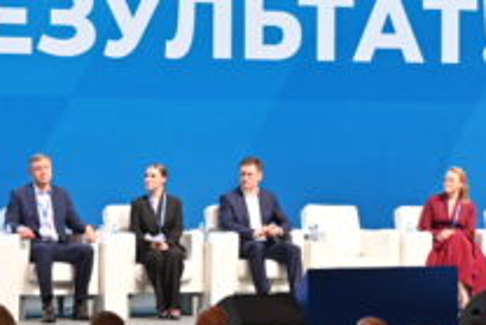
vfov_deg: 6.4
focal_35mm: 215
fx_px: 2904
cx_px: 192
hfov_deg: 9.6
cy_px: 144
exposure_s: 1/200
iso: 280
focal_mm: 70
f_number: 3.2
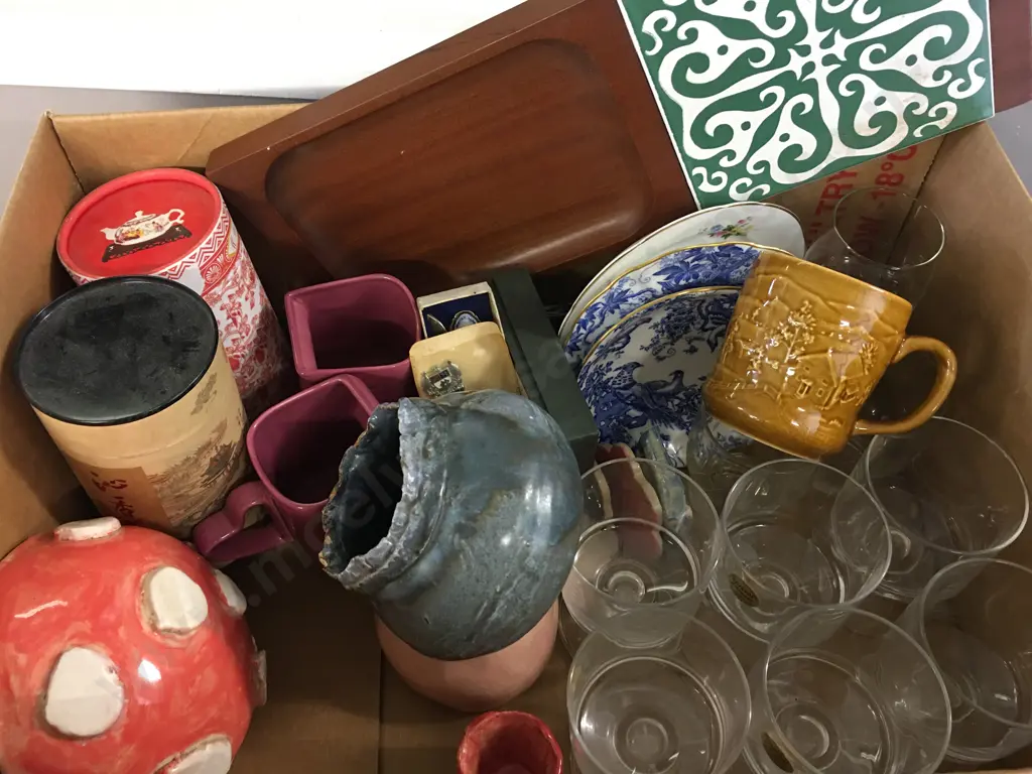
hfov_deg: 61.7
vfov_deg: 48.2
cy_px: 387
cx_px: 516
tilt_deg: -53.9
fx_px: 865
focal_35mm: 29
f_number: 2.2
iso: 125
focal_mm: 4.15
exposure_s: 1/17
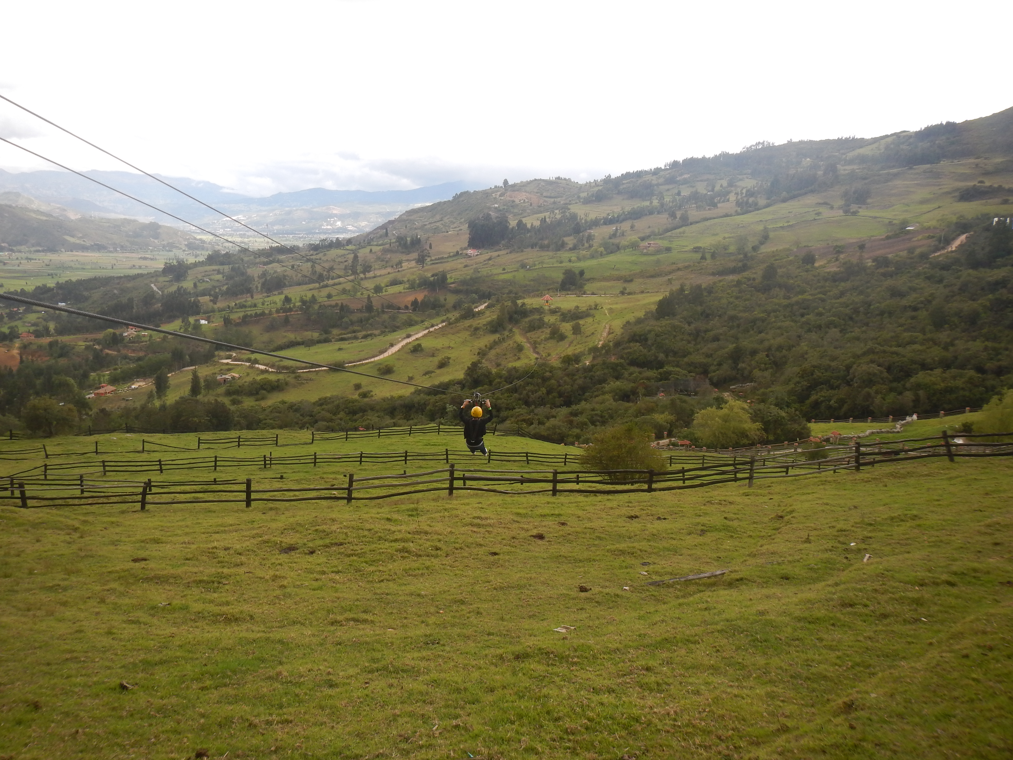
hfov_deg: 63.4
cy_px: 380
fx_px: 819
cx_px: 506
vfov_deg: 49.7
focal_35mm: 28
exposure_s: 1/320
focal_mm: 5
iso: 125
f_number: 3.9
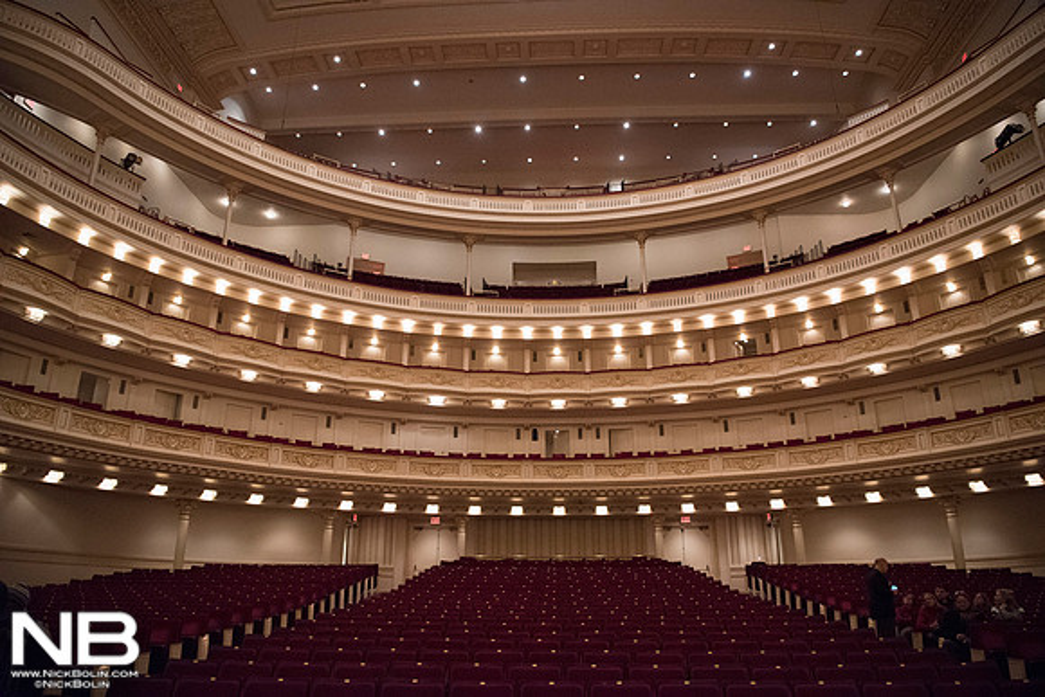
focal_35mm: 24
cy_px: 348
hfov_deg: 73.7
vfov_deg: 53.2
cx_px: 522
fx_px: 697
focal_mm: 24
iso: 12800
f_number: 2.8
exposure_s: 1/320
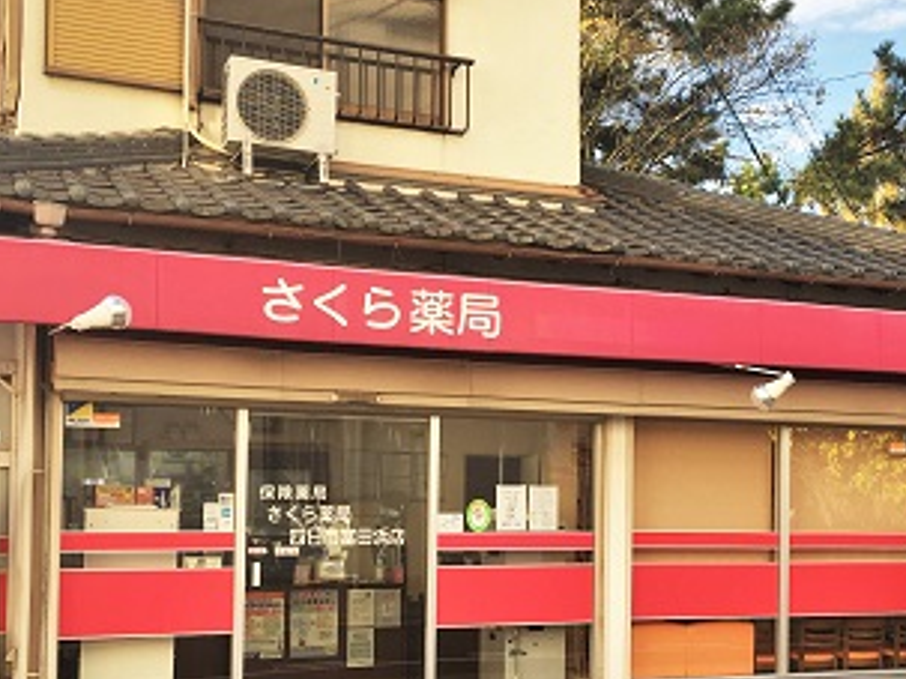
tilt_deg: -1.4
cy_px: 419
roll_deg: +0.4
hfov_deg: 41.2
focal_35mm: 46
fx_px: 1203
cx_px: 490
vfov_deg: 31.4
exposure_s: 1/304
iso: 25
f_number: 2.2
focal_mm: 4.15
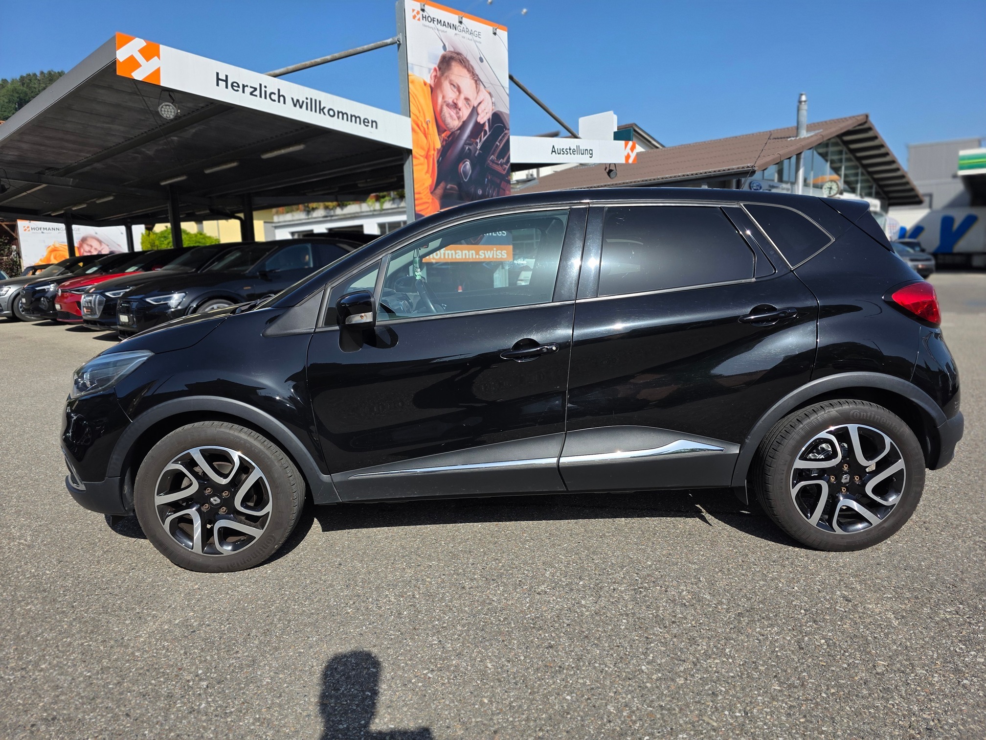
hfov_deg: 73.9
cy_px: 370
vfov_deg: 58.9
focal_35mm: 23
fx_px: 655
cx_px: 493
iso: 80
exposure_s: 1/7061
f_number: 1.7
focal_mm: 6.3
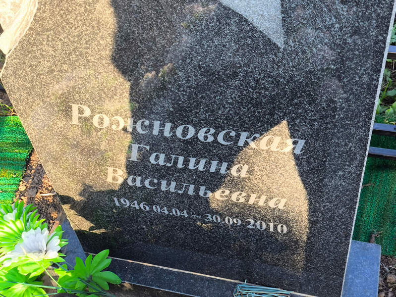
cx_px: 198
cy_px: 148
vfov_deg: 29.1
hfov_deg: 38.2
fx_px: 572
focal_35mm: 50
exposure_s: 1/100
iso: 50
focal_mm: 4.71
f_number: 1.7
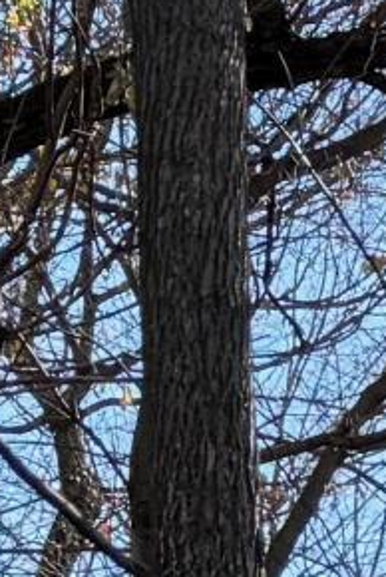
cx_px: 2541
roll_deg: +1.3
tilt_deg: +2.8
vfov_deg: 7.4
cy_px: 1433
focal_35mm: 258
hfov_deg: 4.0
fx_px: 4139
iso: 100
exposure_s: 1/1553
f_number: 1.78
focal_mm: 6.76
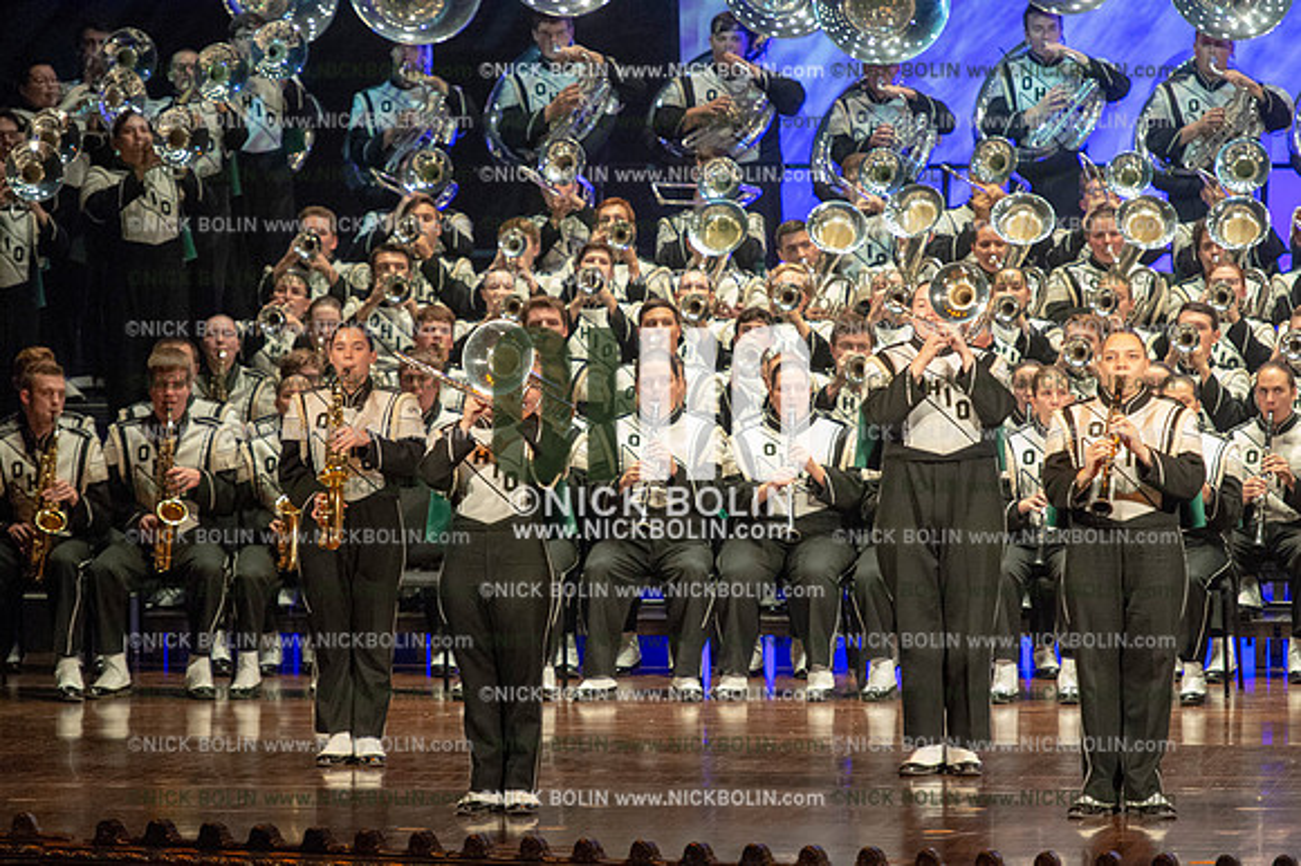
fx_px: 8668
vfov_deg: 5.7
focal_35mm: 240
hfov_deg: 8.6
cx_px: 650
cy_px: 433
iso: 8000
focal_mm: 240
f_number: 5.6
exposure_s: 1/200
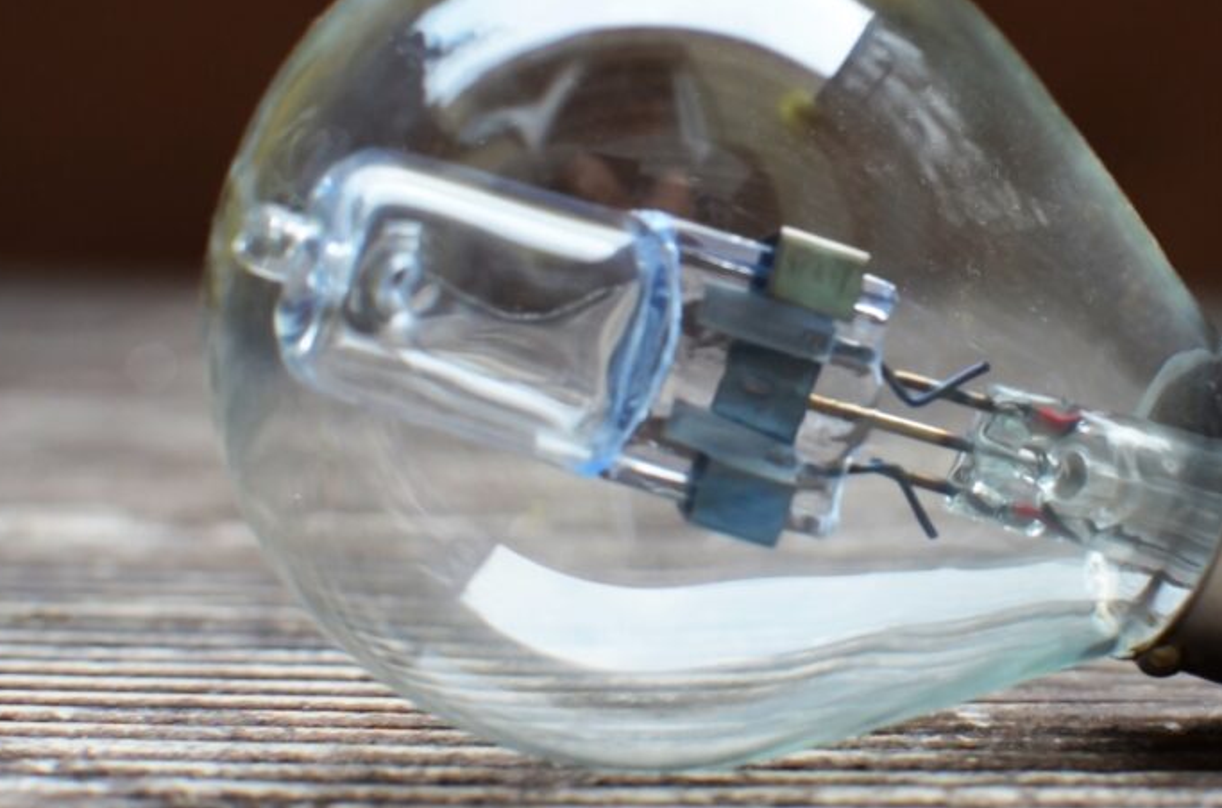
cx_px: 861
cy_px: 341
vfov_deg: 17.2
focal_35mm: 79
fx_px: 2667
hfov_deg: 25.6
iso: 500
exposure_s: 1/60
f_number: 6.3
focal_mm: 35
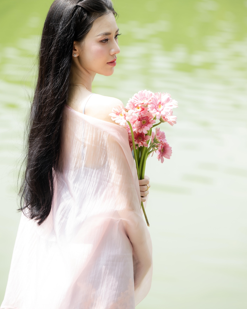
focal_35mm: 147
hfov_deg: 10.5
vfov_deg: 13.1
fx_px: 1343
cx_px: 123
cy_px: 129
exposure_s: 1/640
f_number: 3.5
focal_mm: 130
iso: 250
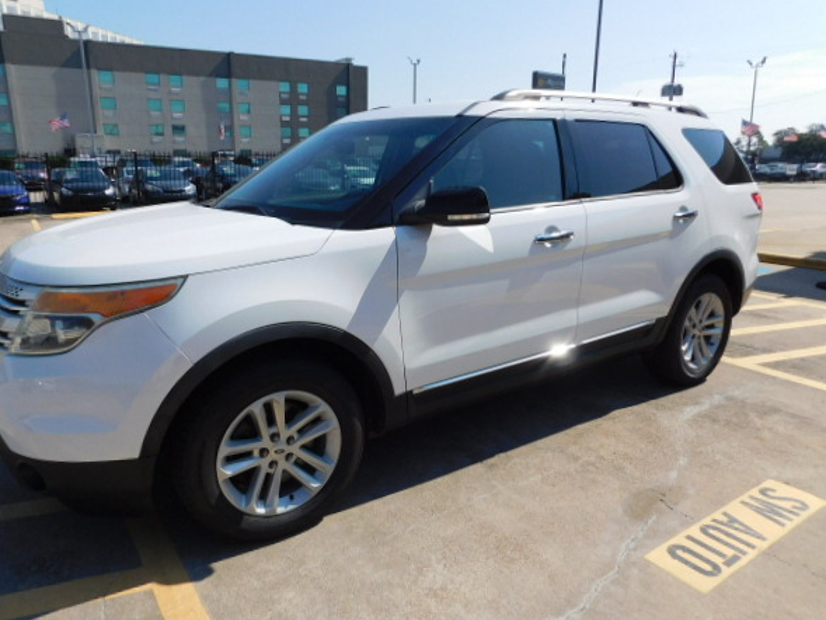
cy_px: 310
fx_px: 597
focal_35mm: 25
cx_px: 383
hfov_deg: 69.3
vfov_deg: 54.9
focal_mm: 4
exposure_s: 1/640
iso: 125
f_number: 6
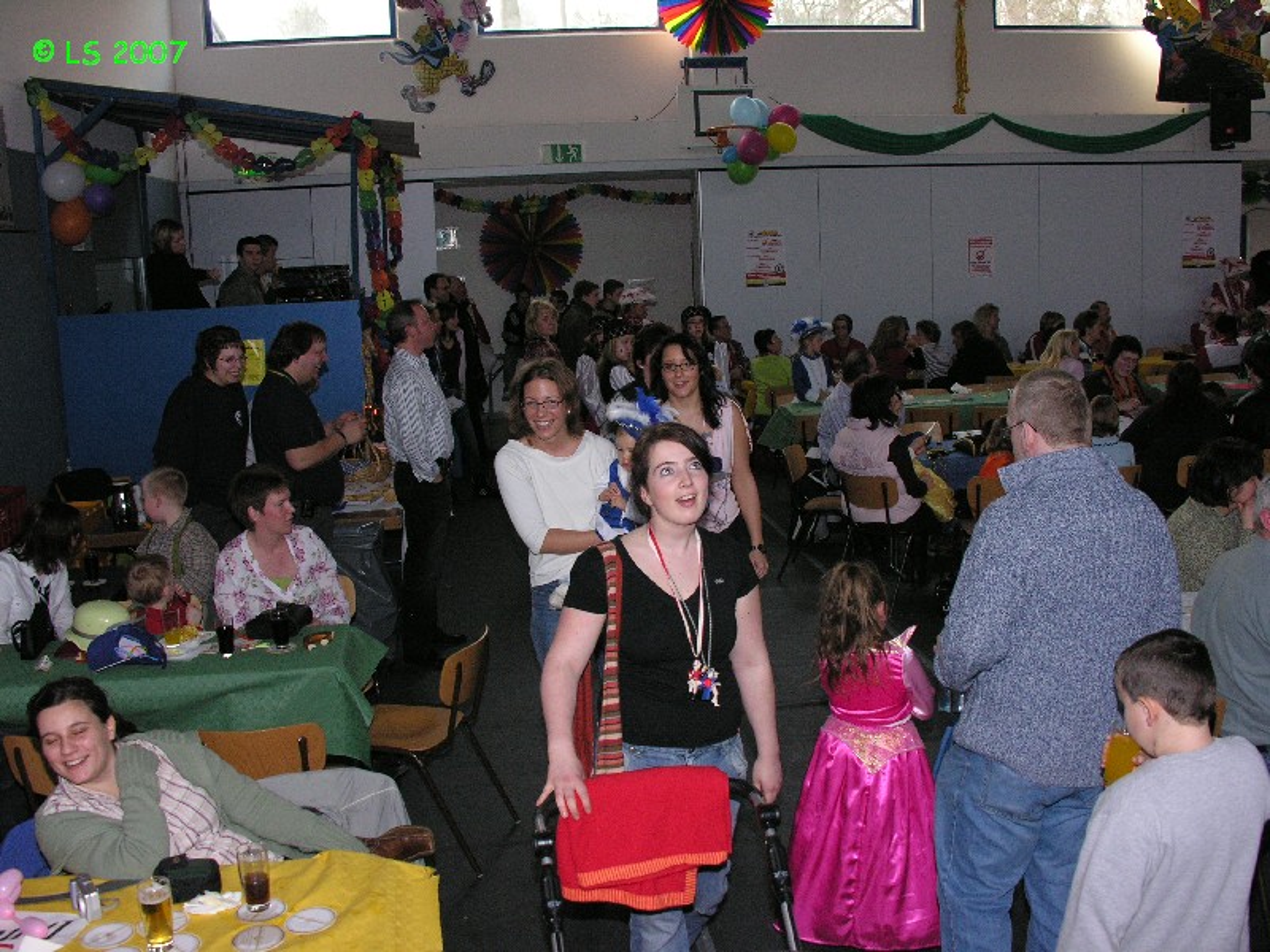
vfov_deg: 40.7
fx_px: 1284
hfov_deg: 52.6
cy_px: 476
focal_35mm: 35
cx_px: 635
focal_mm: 8.9
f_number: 4
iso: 200
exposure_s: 1/79.7
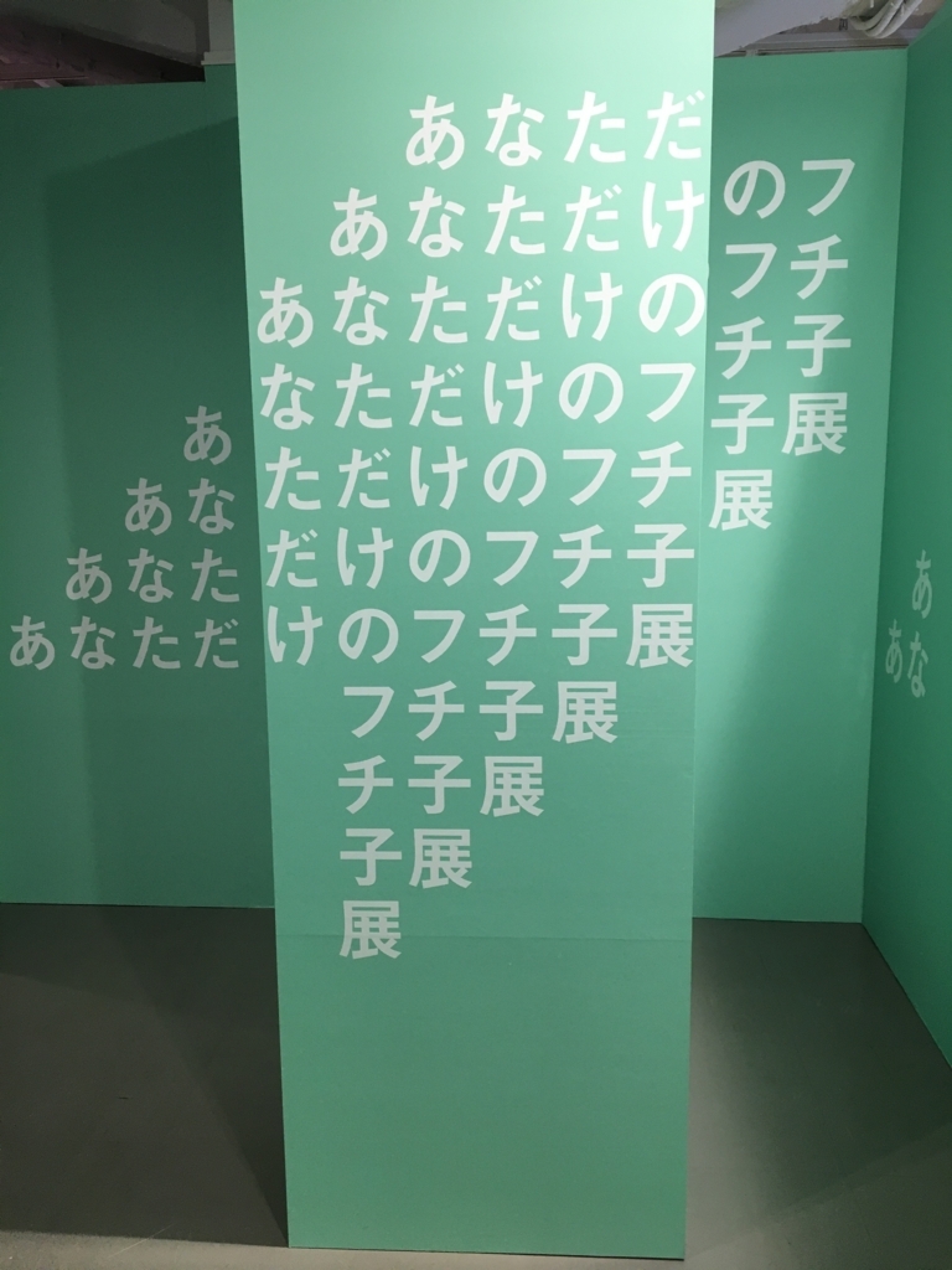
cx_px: 476
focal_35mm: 29
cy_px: 635
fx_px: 1063
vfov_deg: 61.7
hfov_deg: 48.2
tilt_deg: -8.8
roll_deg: +0.9
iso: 40
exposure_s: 1/30
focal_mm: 4.15
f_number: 2.2
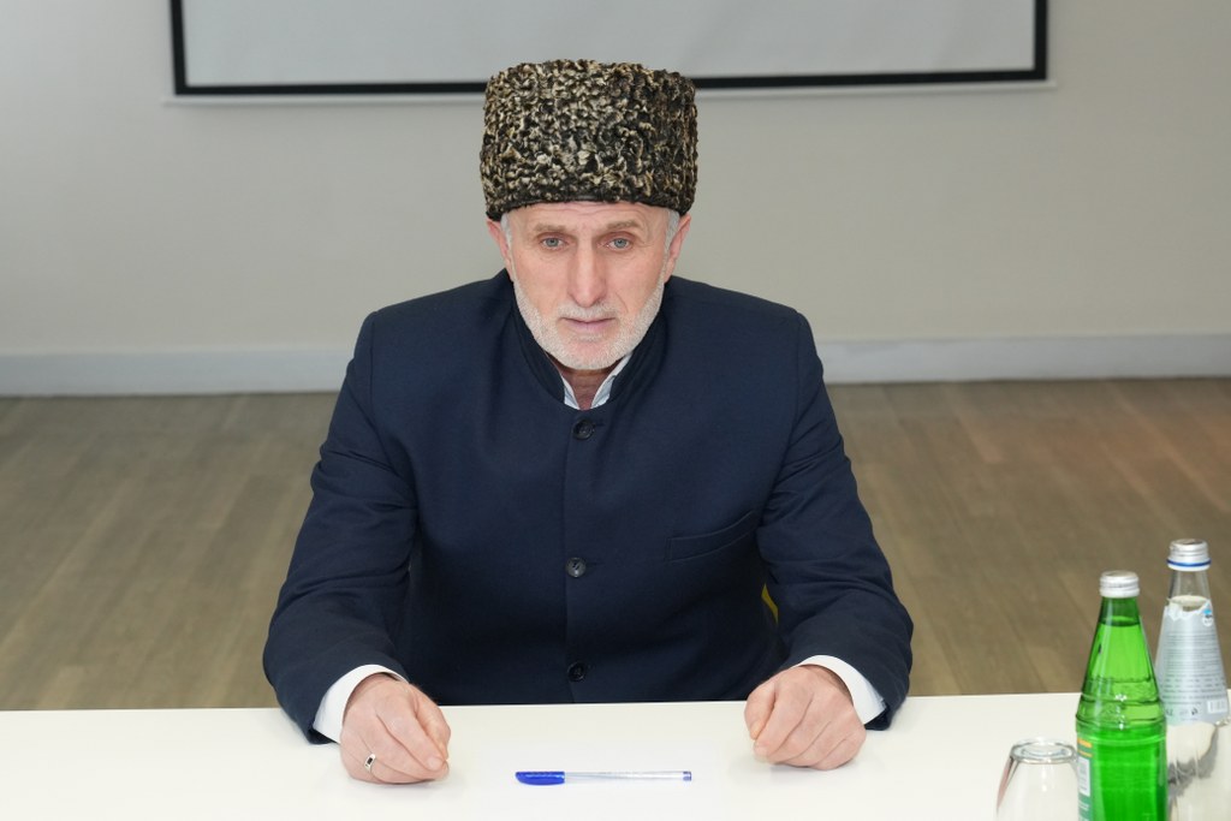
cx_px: 616
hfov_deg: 22.4
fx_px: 3112
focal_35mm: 91
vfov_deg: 15.0
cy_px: 410
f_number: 5.6
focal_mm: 61
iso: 1600
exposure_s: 1/320
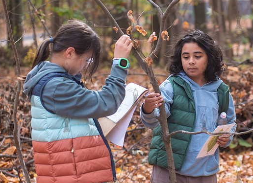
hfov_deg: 16.5
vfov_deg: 12.1
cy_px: 90
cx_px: 180
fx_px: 867
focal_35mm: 120
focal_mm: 80
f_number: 4
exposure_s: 1/125
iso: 160
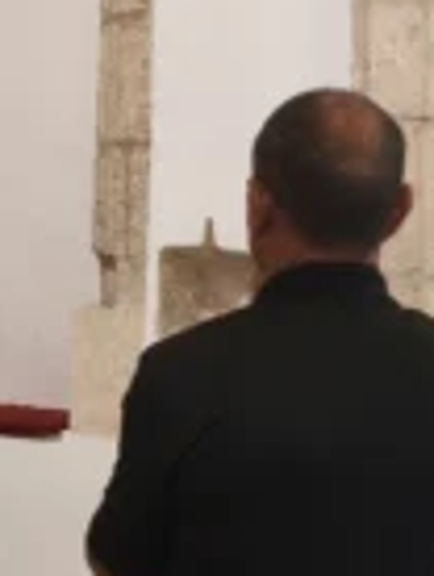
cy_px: 88
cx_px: 79
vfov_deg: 16.2
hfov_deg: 12.3
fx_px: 2000
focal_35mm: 120
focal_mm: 7.1
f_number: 1.9
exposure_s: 1/60
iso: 1600
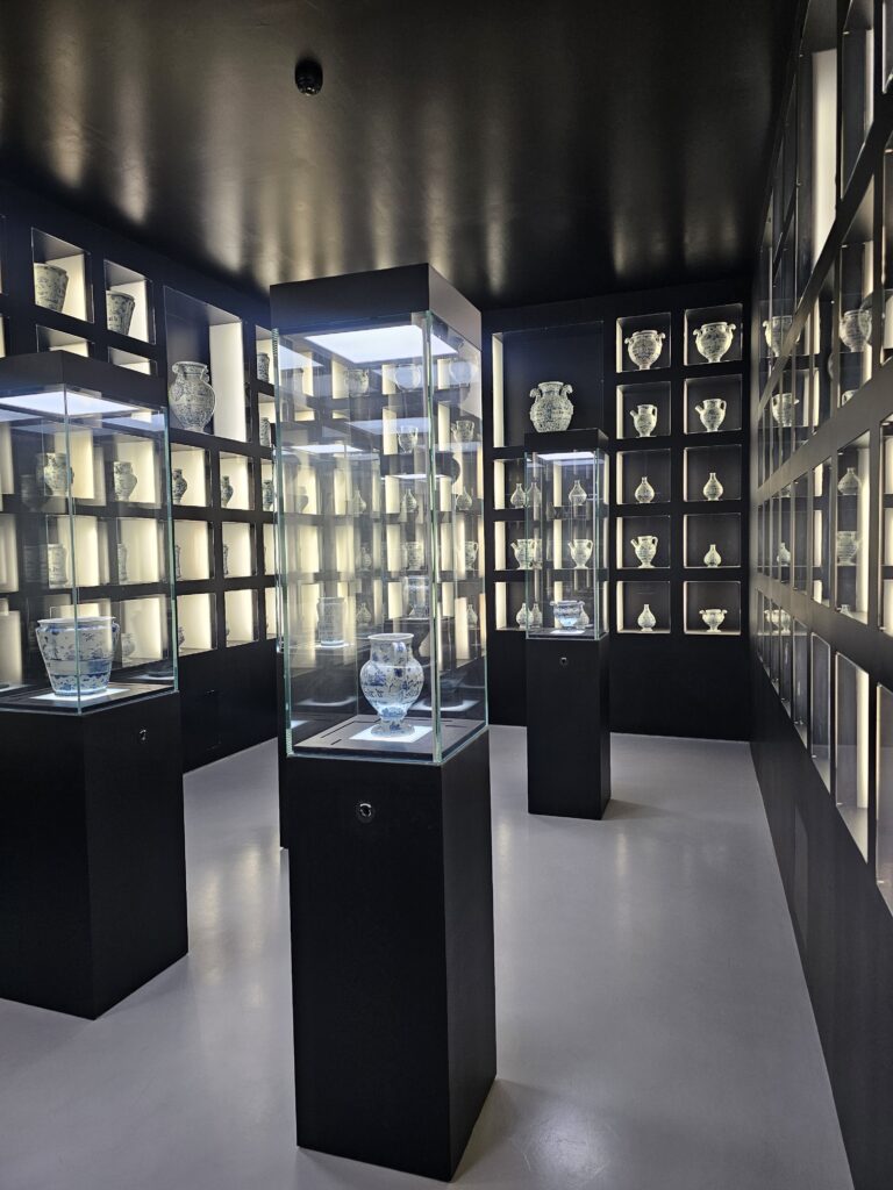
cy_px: 595
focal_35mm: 23
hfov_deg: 58.9
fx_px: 791
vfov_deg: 73.9
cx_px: 446
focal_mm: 6.3
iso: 250
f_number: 1.7
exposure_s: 1/100
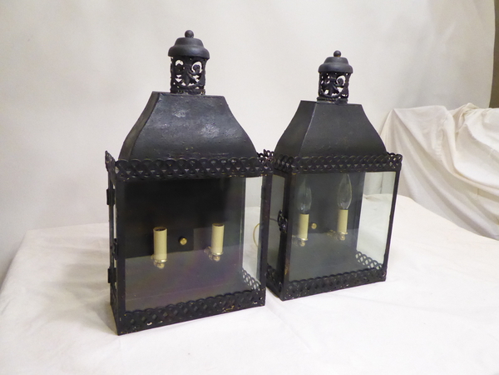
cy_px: 188
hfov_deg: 65.3
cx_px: 250
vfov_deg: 51.4
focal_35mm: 27
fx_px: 389
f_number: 3.4
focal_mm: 4.7
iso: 1600
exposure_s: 1/100
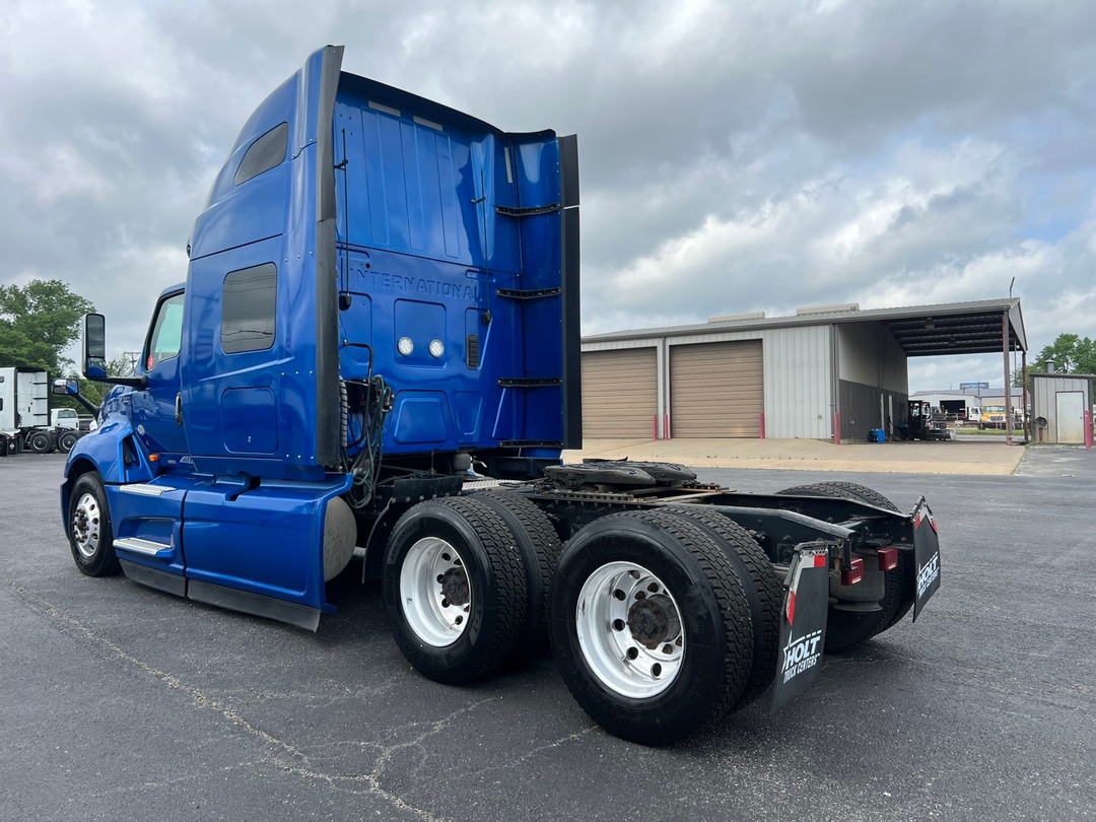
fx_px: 823
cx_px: 548
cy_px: 411
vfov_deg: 53.1
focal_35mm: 26
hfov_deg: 67.3
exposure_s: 1/2571
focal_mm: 5.7
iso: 50
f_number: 1.5
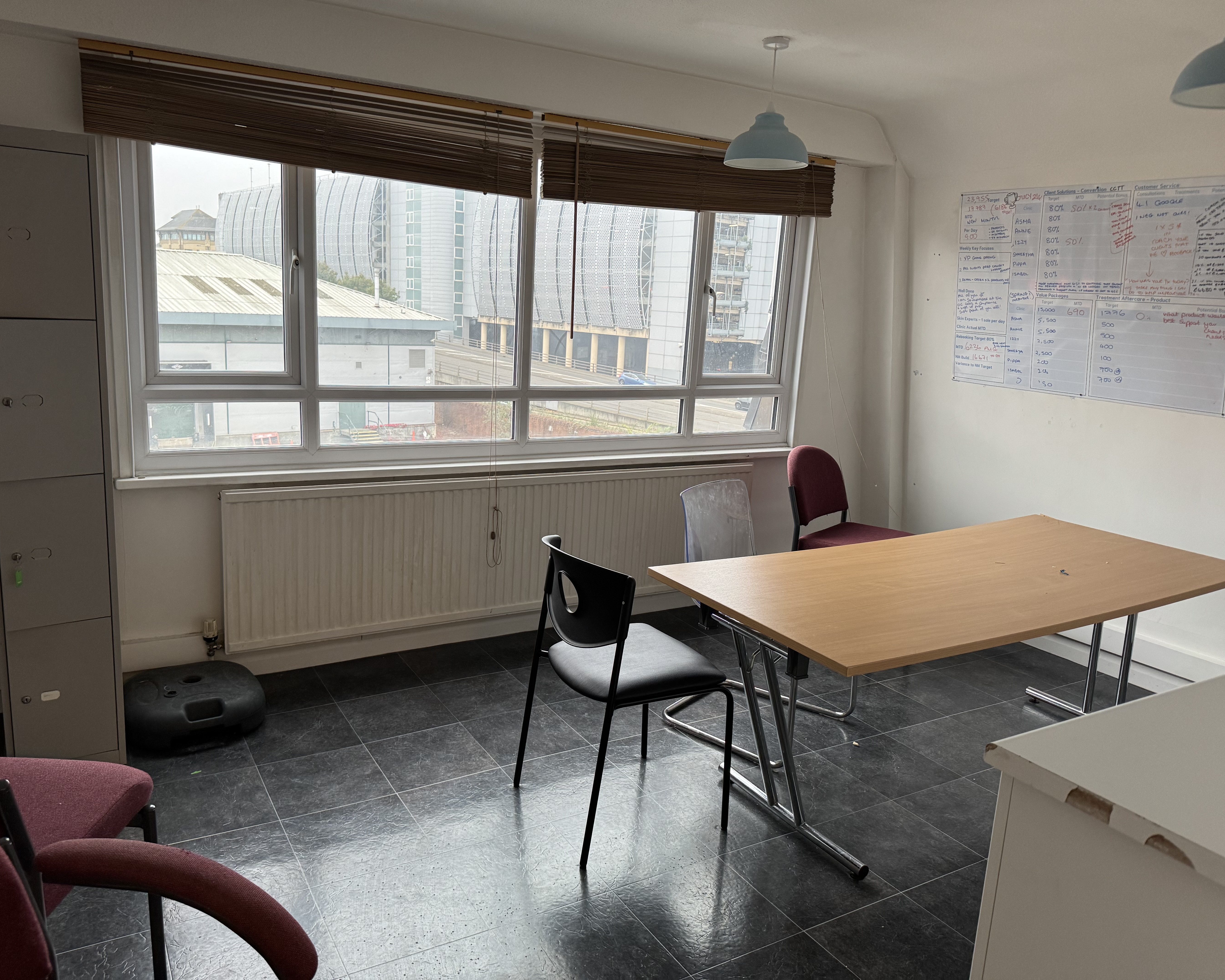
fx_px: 906
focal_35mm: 25
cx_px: 579
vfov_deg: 56.8
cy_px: 490
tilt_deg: -11.3
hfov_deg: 68.0
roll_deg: -3.3
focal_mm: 6.76
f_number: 1.78
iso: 200
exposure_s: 1/121
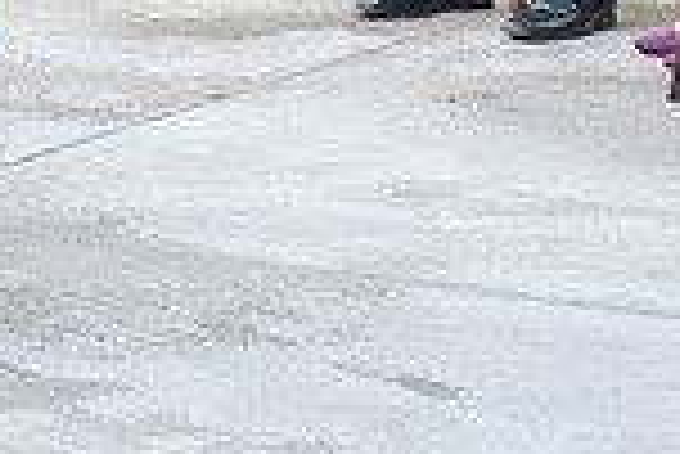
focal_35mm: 268
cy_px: -254
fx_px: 5067
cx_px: -230
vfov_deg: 5.1
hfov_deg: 7.6
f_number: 4.5
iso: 320
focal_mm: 70
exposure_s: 1/100
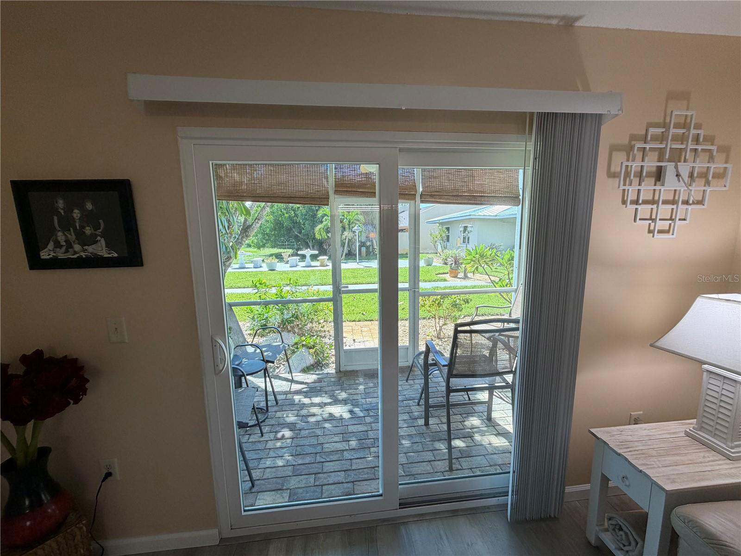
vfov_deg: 85.7
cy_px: 278
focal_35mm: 14
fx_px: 300
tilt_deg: -8.3
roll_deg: +1.6
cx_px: 370
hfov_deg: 102.1
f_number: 2.2
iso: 100
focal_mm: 2.22
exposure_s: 1/120
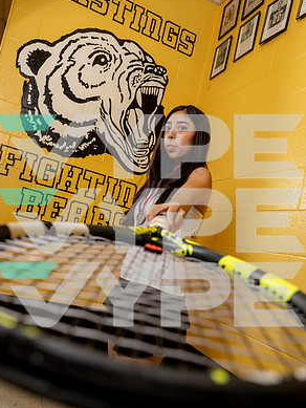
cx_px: 151
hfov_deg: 46.8
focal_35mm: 30
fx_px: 353
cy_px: 221
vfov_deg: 59.9
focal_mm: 27
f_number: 5.6
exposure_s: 1/250
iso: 500
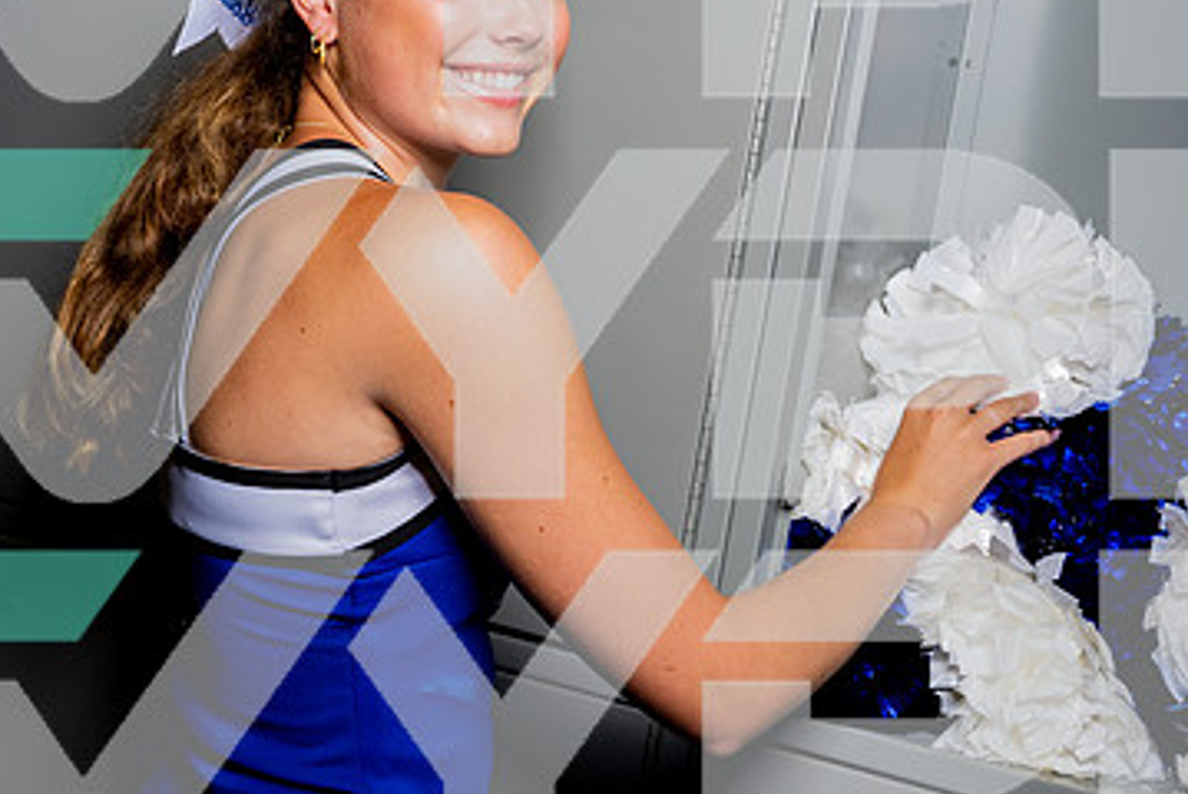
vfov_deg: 21.6
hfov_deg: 31.8
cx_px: 649
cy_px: 326
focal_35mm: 63
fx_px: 2081
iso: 320
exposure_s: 1/250
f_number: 8
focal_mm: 39
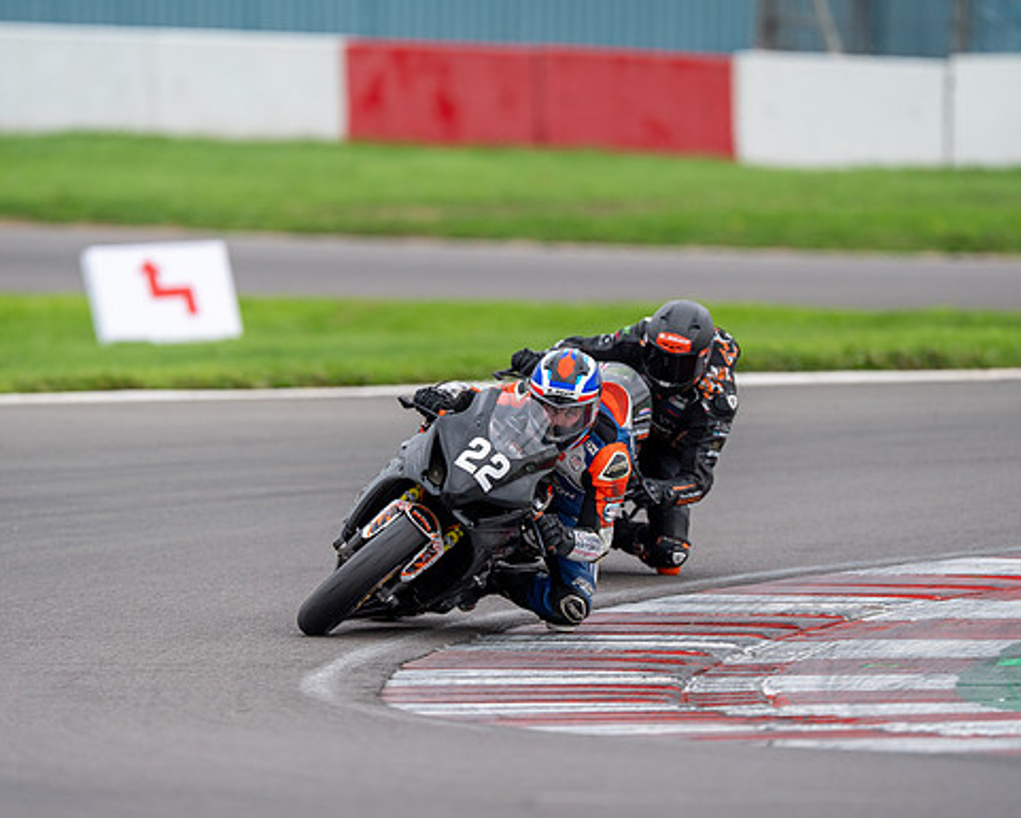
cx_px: 533
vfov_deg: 2.3
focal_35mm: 680
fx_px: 20552
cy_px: 409
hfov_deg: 2.8
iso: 320
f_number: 4.5
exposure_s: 1/400
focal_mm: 600
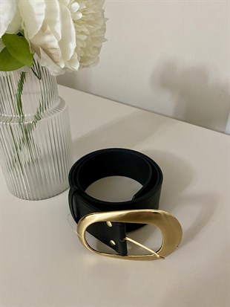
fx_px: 230
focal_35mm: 26
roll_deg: -0.3
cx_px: 115
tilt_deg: -32.1
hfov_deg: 53.1
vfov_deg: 67.3
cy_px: 154
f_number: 1.8
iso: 500
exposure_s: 1/33
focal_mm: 4.25
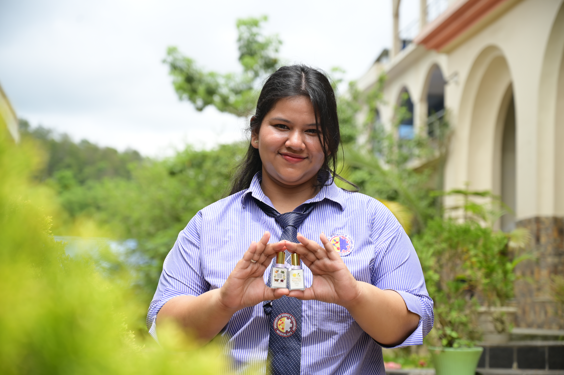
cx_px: 282
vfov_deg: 19.4
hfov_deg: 28.9
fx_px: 1096
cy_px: 188
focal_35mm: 70
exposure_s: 1/320
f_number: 4.5
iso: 100
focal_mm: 70
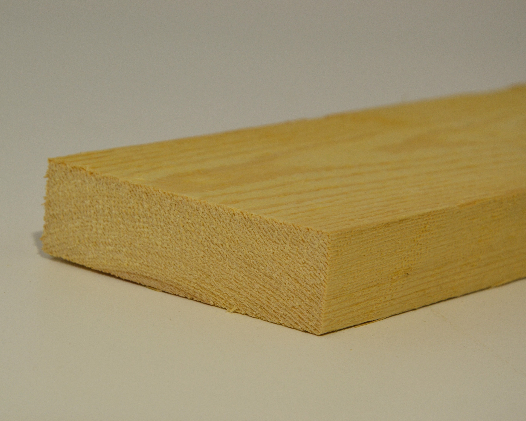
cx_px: 254
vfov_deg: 9.9
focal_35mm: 156
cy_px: 211
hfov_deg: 12.4
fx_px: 2429
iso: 360
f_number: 8
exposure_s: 1/125
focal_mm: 92
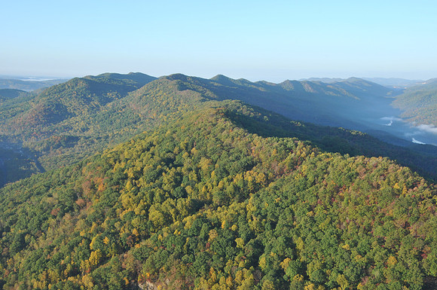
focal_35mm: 46
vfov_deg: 28.9
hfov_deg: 42.4
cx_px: 218
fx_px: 564
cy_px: 145
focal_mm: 31
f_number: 16
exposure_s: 1/20
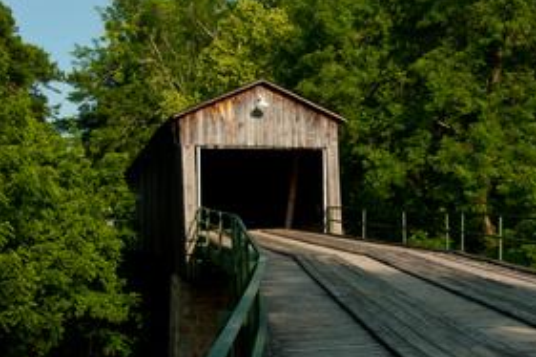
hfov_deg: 33.2
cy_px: 204
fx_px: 888
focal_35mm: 60
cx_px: 365
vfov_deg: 22.7
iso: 200
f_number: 16
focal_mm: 29
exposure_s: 1/125
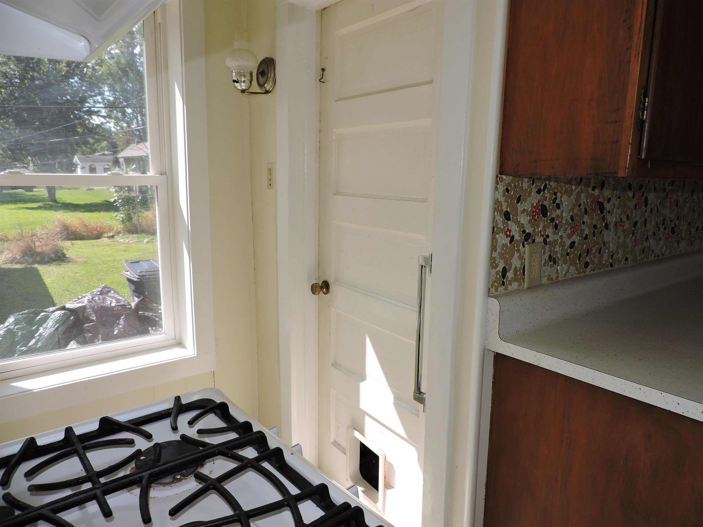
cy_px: 264
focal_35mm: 24
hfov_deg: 71.6
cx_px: 352
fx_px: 487
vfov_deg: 56.8
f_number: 3
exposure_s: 1/320
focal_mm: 4.3
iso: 100
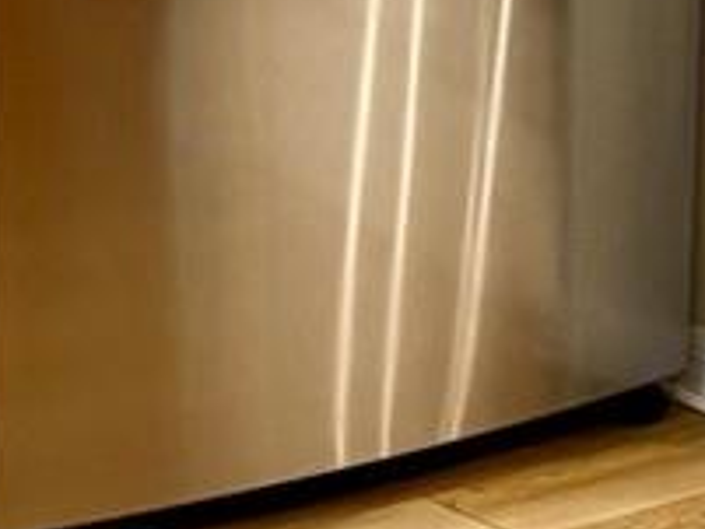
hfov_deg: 9.2
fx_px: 4218
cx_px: -442
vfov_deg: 7.1
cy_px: -140
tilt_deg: -11.2
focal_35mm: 207
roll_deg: +1.5
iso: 200
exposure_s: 1/60
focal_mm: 5.96
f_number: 1.6
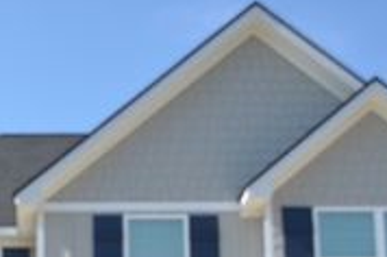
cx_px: 52
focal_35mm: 101
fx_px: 1084
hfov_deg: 19.9
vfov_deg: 13.0
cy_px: 339
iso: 100
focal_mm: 24
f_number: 4
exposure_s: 1/500
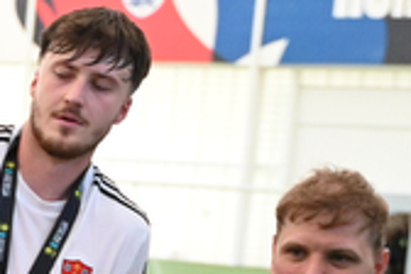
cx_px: -555
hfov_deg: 8.8
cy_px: 460
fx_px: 2420
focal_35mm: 212
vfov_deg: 6.4
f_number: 2.8
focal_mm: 28
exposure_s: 1/1000
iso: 3200
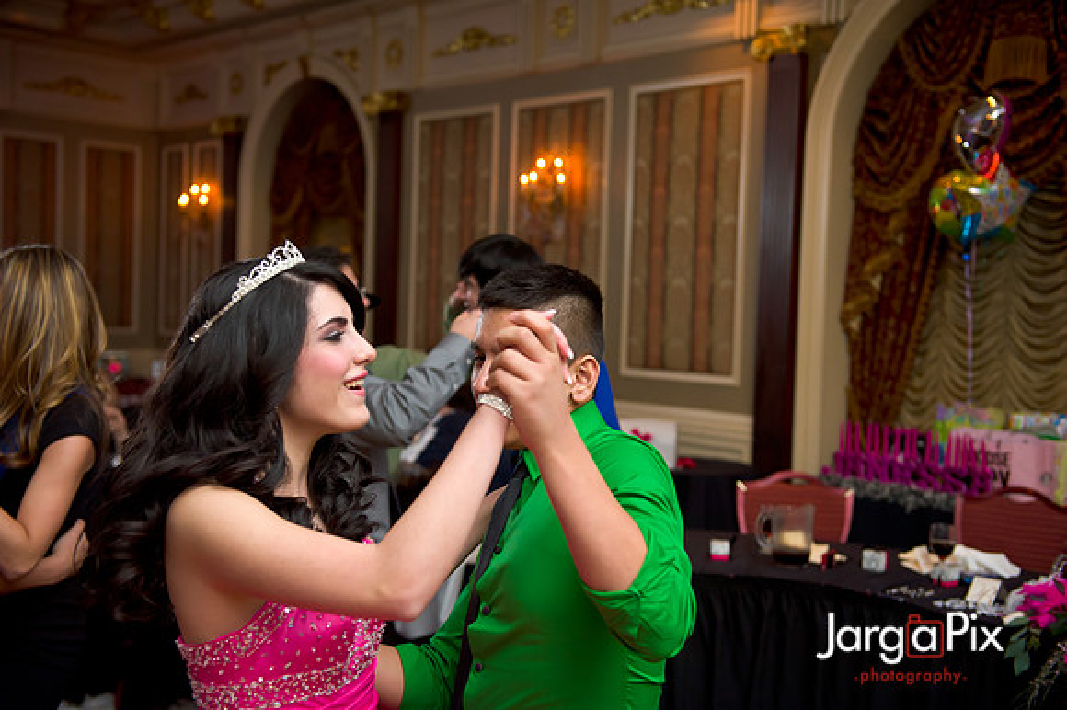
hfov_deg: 43.6
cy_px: 355
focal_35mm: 45
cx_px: 534
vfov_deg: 29.8
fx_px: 1333
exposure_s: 1/125
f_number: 3.2
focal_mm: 45
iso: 1600
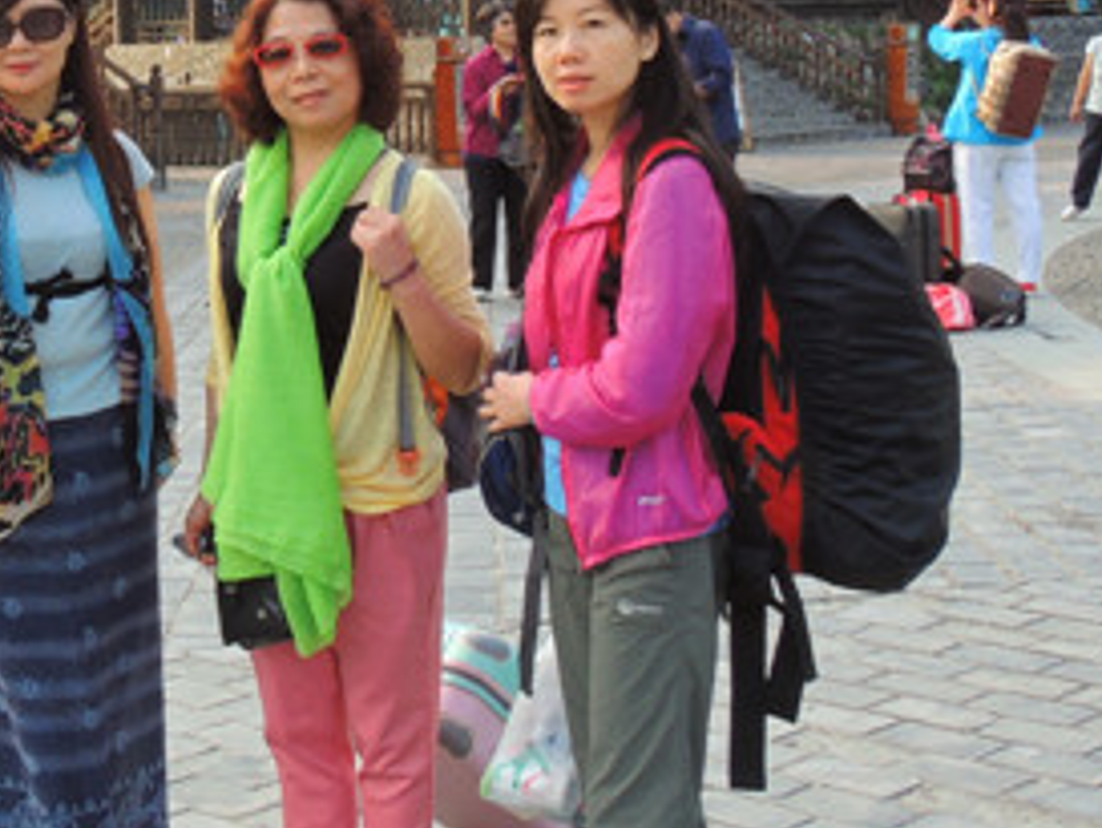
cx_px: 52
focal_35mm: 77
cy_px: 143
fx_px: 2452
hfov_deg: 24.4
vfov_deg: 18.9
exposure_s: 1/50
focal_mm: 5.3
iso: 100
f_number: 6.9
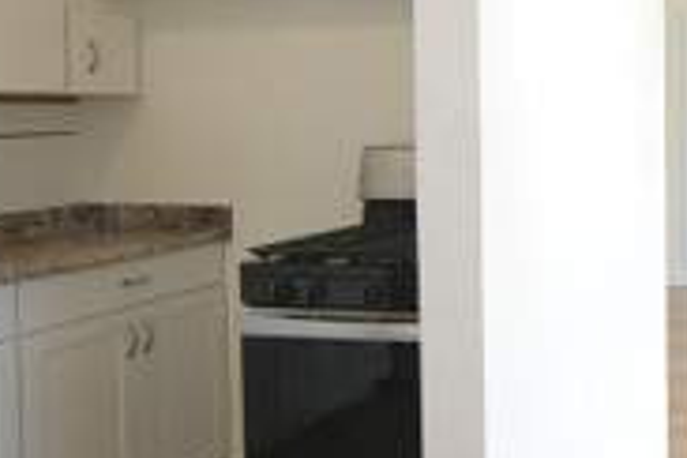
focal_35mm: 42
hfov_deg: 39.4
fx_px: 801
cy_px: 109
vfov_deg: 31.3
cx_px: 725
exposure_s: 1/50
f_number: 8
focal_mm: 11
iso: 1000
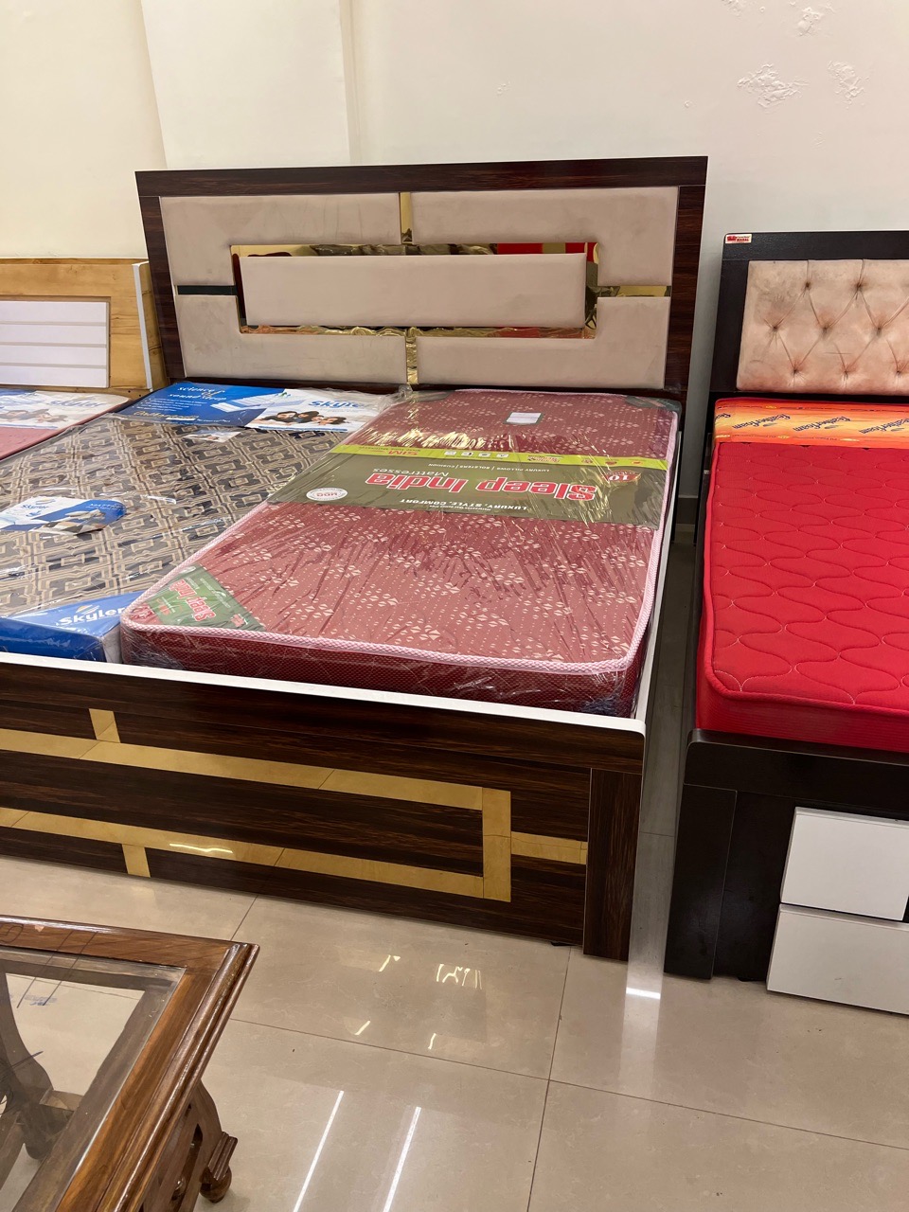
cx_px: 454
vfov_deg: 67.3
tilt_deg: -26.5
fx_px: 910
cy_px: 606
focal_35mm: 26
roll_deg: +0.9
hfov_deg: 53.1
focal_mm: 5.7
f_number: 1.5
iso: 80
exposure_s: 1/100
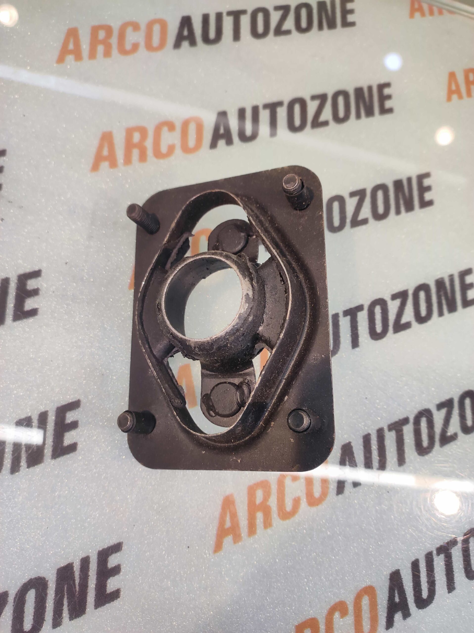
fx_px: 311
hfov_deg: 74.7
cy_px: 316
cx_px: 237
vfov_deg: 91.1
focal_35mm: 17
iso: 142
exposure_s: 1/33
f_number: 1.79
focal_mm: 4.74
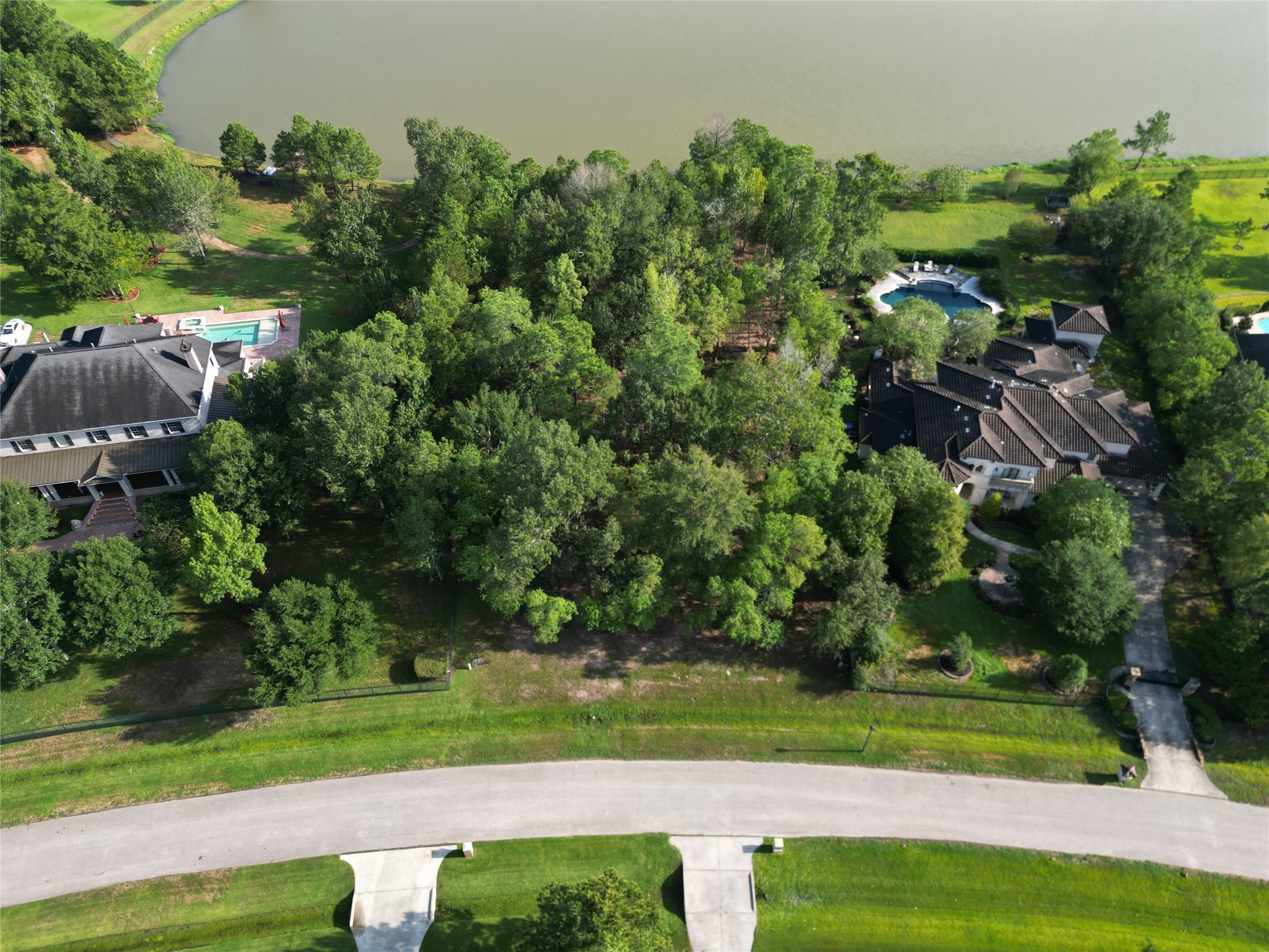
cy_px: 476
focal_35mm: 24
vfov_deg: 56.8
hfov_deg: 71.6
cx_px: 634
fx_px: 880
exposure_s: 1/800
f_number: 1.7
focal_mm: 6.72
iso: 110
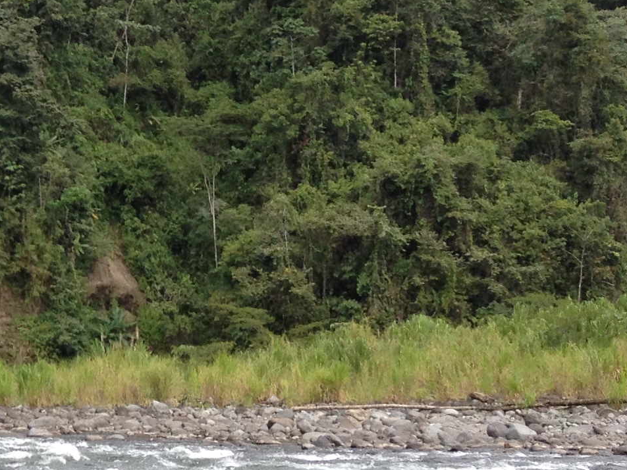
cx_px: -392
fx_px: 2174
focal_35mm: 120
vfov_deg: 12.3
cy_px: 172
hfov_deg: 14.9
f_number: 2.4
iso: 50
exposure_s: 1/673
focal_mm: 4.28
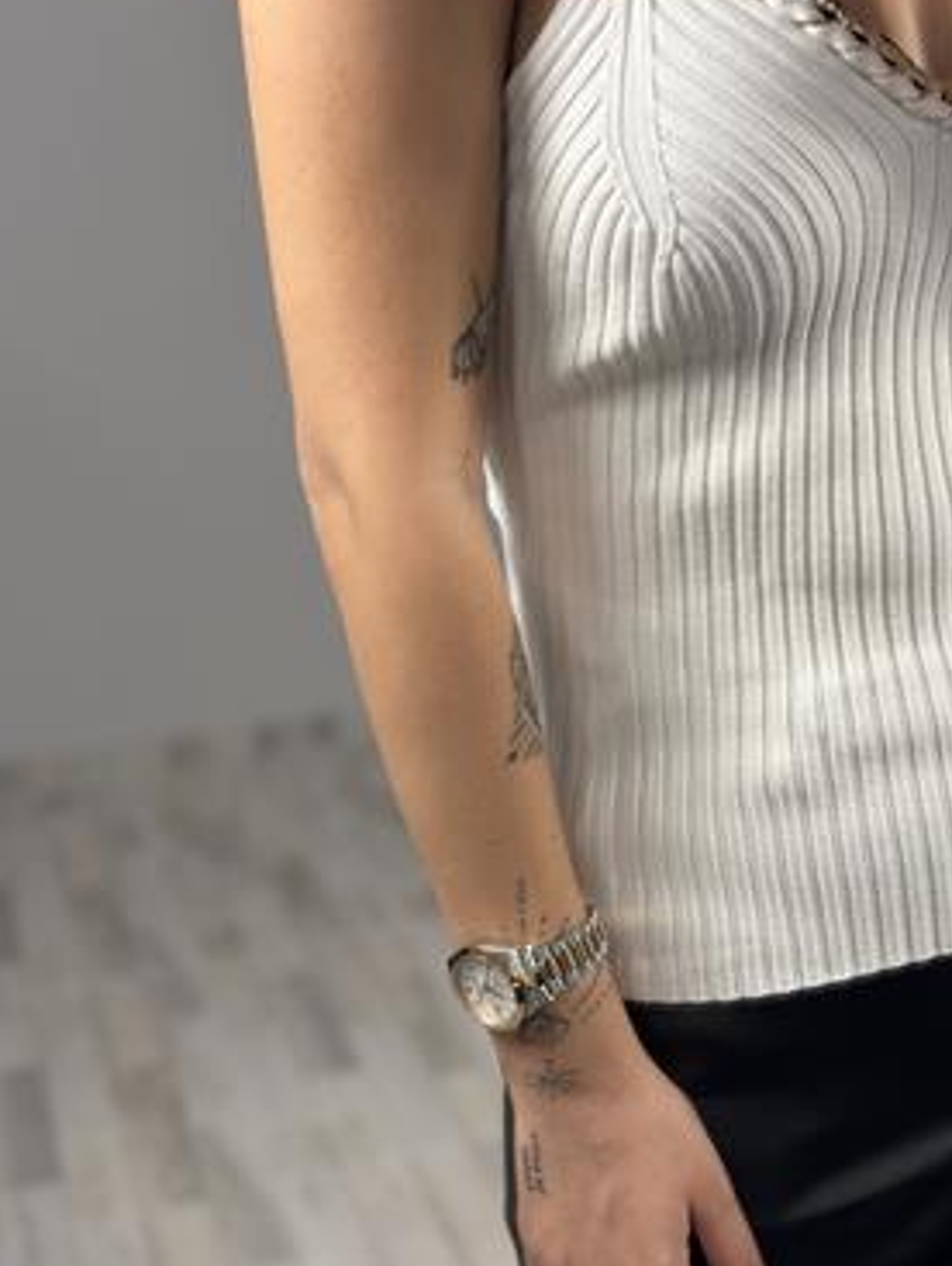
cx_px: 497
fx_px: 1977
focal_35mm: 54
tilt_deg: -42.0
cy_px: 664
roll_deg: +11.1
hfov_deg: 27.1
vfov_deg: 35.5
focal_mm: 6.86
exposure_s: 1/100
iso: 80
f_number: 1.78
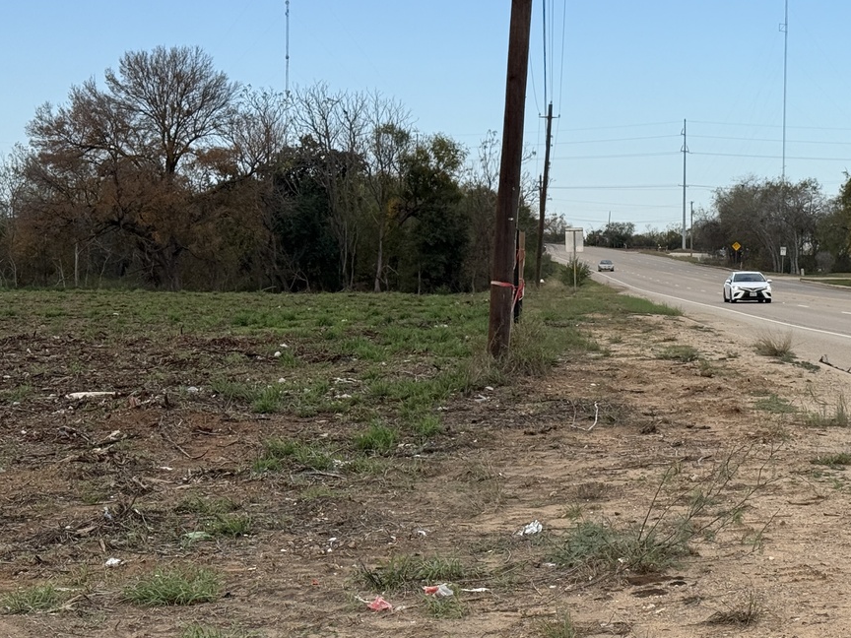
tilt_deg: -0.4
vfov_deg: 18.4
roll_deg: -0.4
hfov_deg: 24.1
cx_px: 656
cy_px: 303
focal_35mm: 80
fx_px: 1967
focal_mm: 6.76
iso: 64
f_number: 1.78
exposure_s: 1/2762
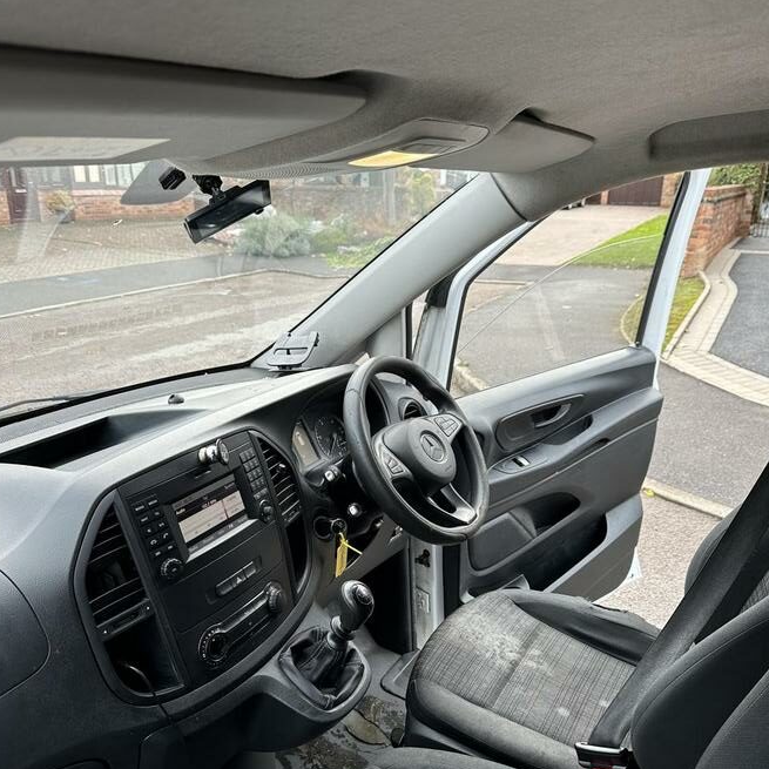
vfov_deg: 55.4
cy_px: 445
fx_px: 729
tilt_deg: -19.8
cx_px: 384
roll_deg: -0.9
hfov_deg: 55.6
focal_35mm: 29
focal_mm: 6.86
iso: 64
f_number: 1.78
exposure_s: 1/154
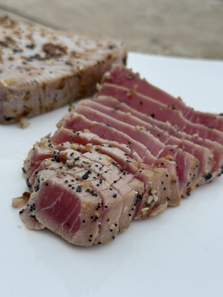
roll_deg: -5.6
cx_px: 112
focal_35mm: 48
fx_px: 412
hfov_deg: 30.3
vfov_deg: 39.7
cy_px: 148
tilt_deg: -32.8
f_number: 1.78
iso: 80
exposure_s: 1/1149
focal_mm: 6.76
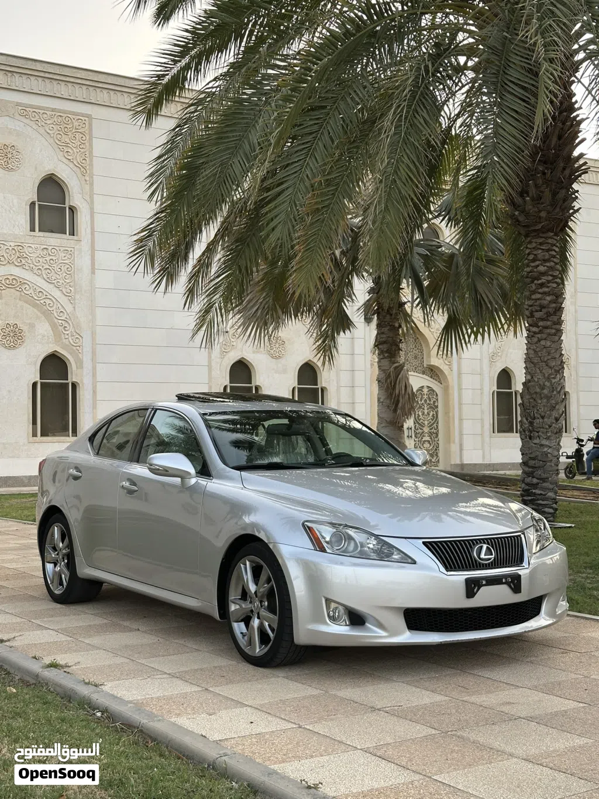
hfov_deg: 30.3
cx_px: 300
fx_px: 1107
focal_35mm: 48
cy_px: 400
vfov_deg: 39.7
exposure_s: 1/623
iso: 64
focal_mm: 6.86
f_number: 1.78
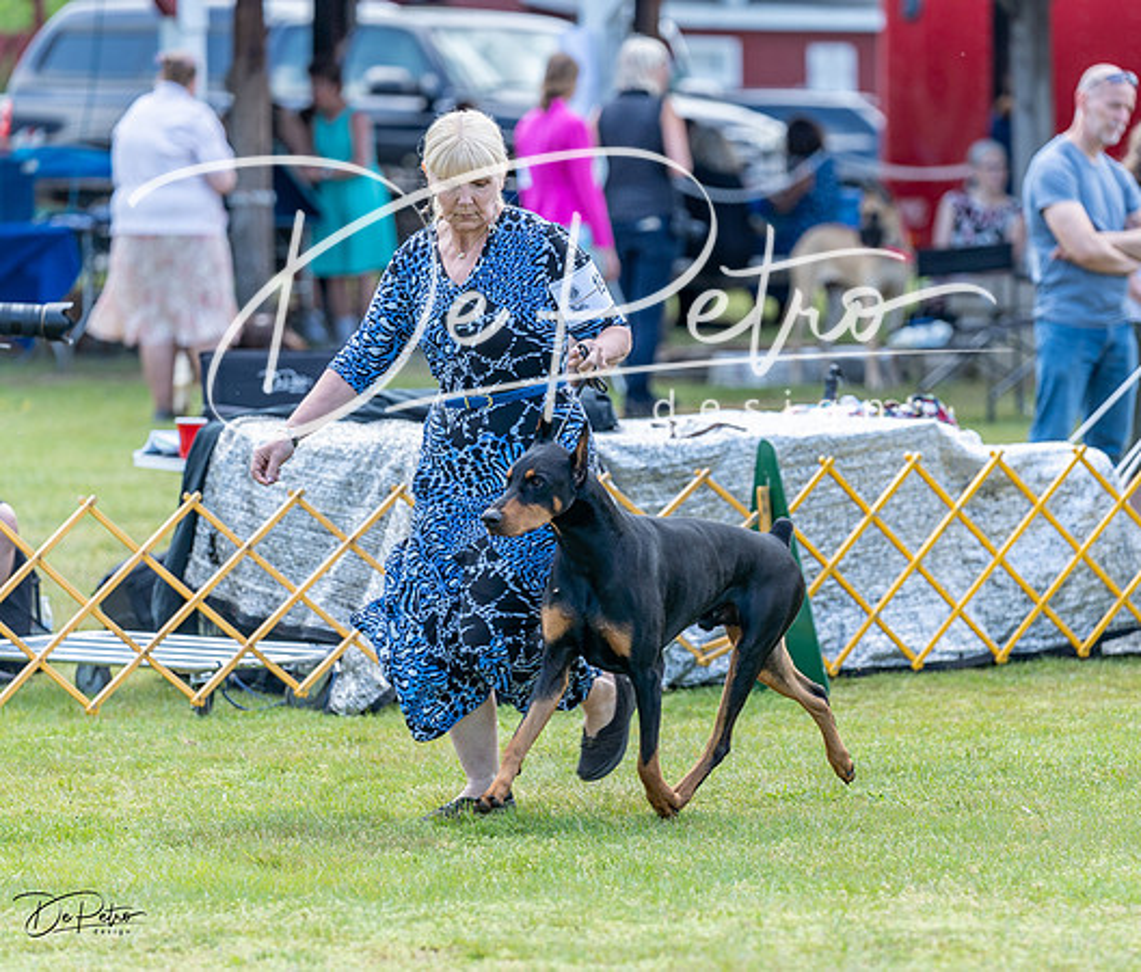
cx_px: 678
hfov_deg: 7.9
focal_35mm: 238
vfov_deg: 6.8
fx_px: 8235
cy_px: 497
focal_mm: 171
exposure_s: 1/500
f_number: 3.2
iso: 125
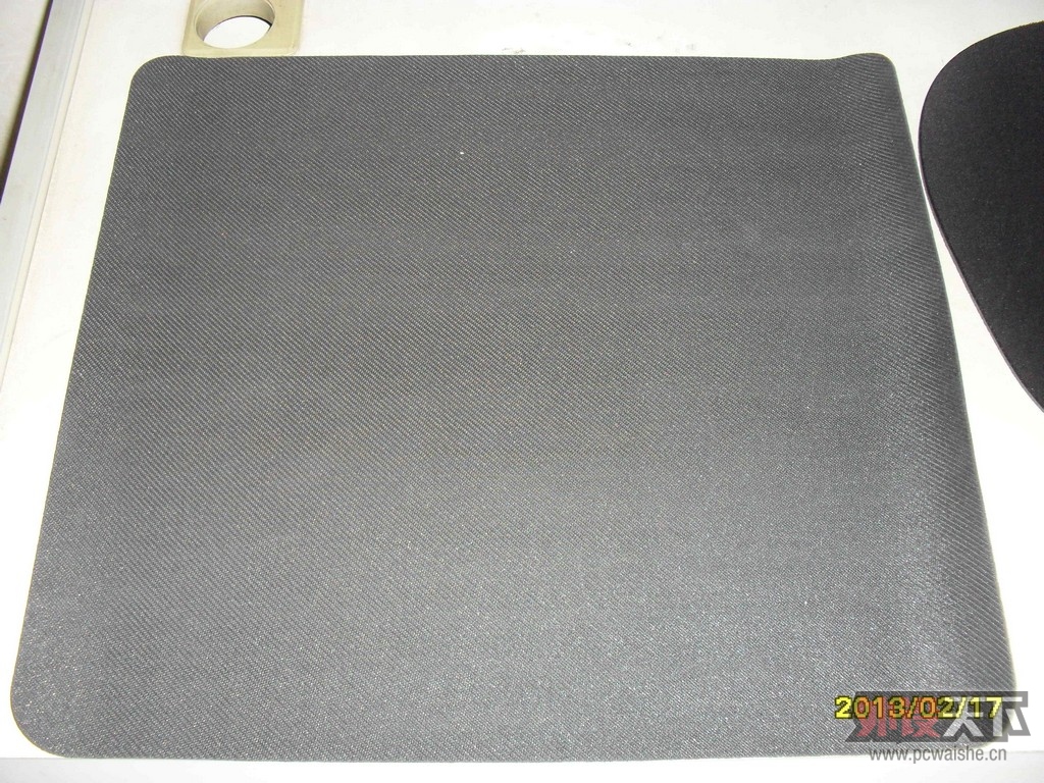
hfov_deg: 52.6
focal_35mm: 35
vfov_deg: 40.7
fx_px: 1056
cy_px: 392
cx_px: 522
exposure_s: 1/45
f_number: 3.2
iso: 200
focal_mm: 6.3
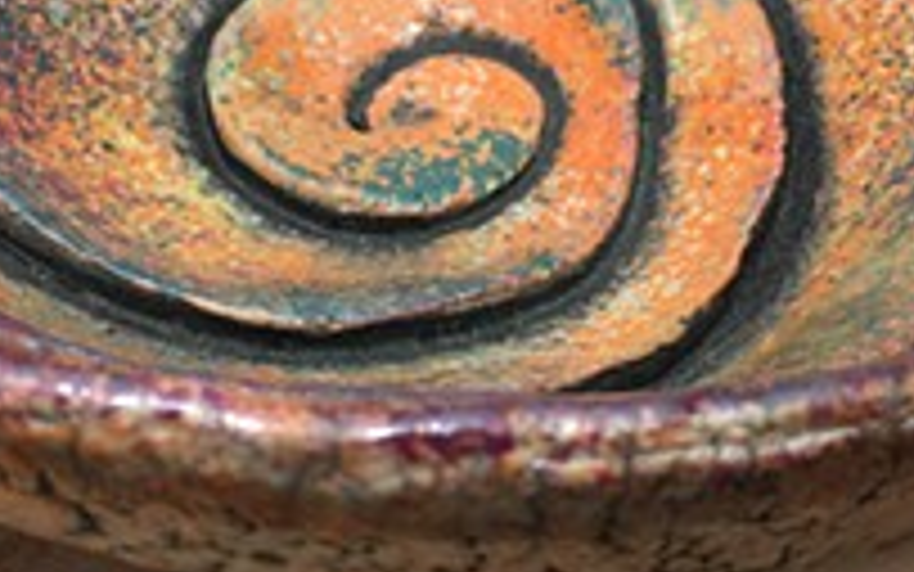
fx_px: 2417
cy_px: 140
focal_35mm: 97
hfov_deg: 21.4
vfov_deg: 13.4
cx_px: 486
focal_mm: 4.2
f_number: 2.2
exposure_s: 1/1508
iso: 25
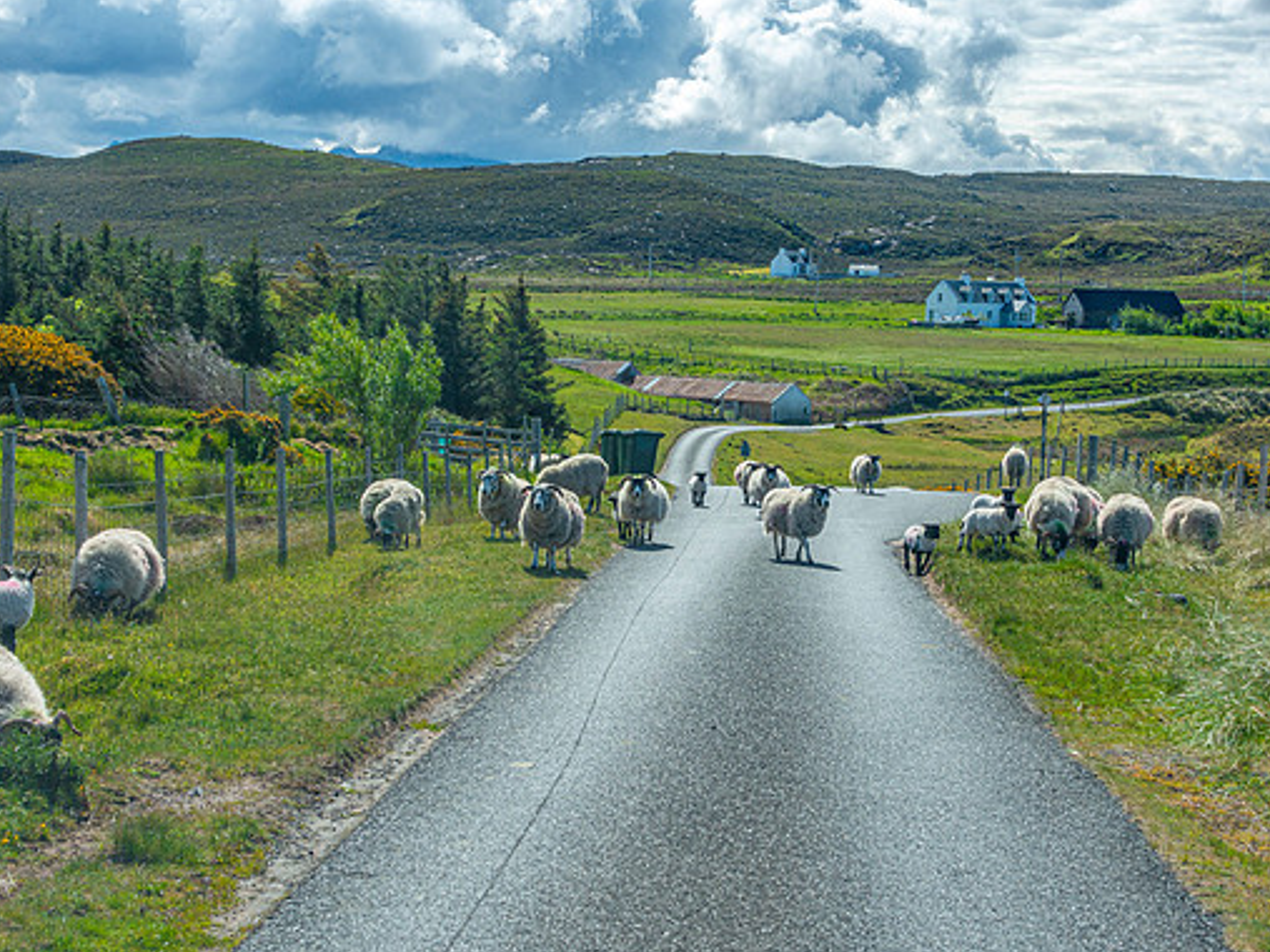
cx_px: 646
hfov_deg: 25.3
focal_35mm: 77
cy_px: 482
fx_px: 2824
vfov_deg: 19.1
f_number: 7.1
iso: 125
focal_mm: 25.7
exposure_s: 1/320
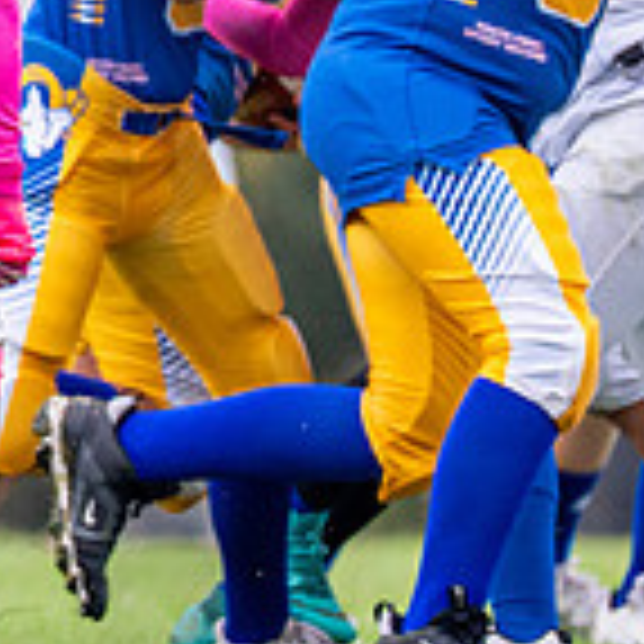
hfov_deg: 1.5
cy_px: -196
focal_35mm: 1187
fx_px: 24984
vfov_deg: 1.5
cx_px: -803
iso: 400
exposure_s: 1/1600
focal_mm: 200
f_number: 2.8
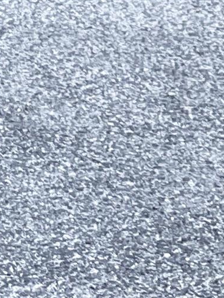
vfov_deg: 3.8
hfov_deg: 2.9
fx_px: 4407
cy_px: -474
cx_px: 12
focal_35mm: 511
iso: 20
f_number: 2.2
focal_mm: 7.5
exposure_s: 1/121
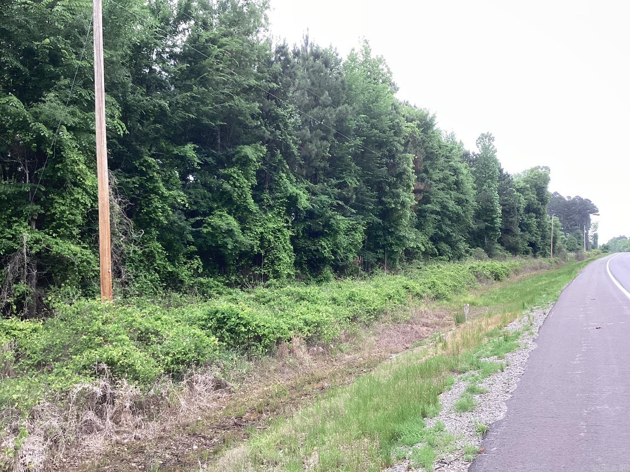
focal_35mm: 31
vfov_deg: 45.4
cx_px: 315
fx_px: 564
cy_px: 236
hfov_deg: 58.4
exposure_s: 1/120
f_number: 2.4
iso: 80
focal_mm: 3.3
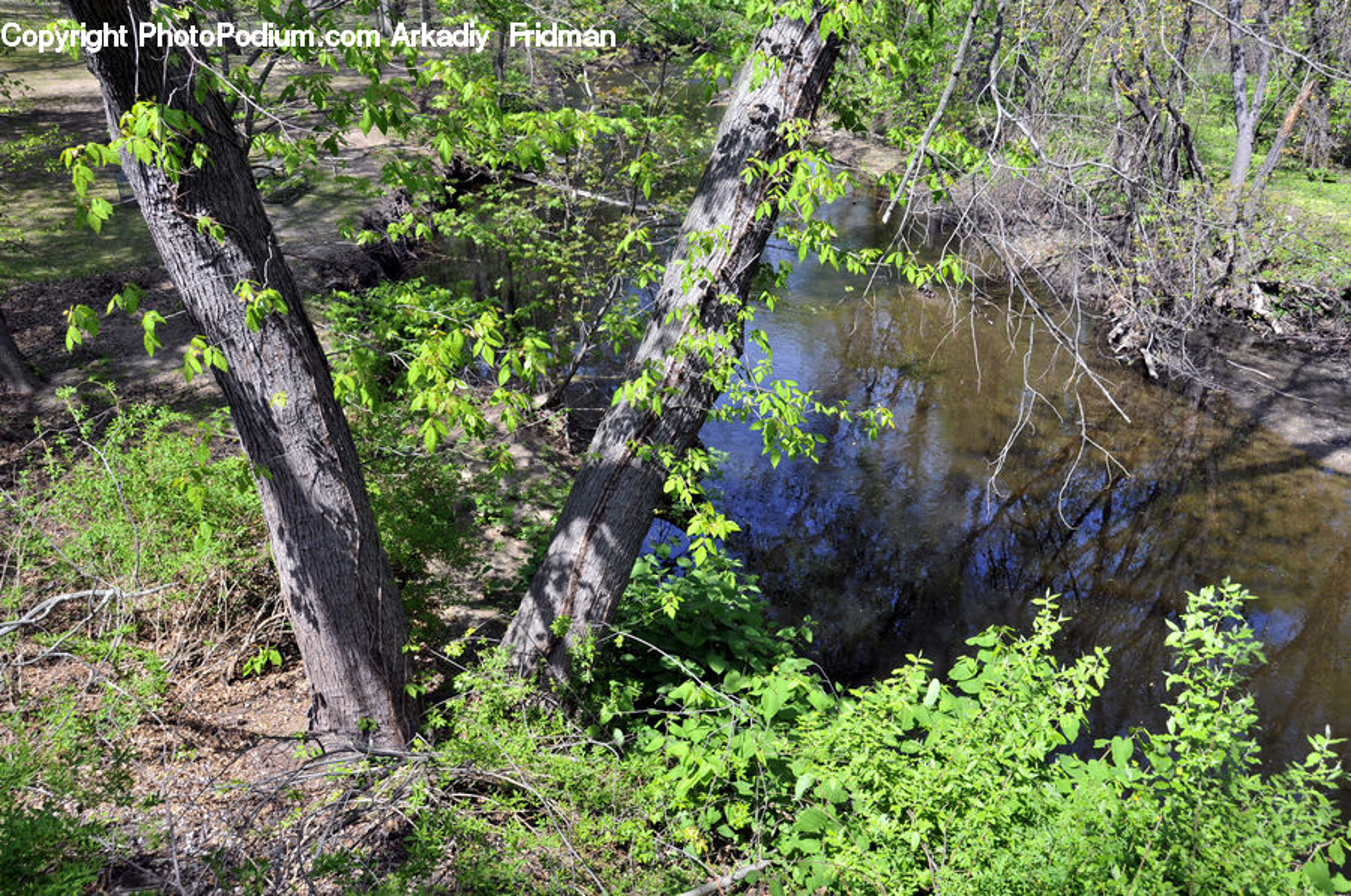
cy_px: 448
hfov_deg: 62.0
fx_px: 1124
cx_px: 676
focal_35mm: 30
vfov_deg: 43.5
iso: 200
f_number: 7.1
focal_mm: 20
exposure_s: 1/160
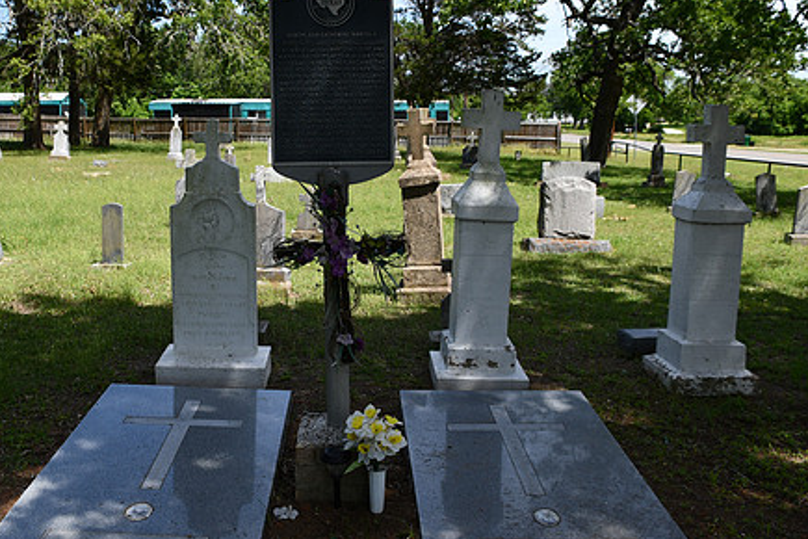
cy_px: 198
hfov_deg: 53.0
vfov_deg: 36.6
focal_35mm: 36
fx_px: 808
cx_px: 358
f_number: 8
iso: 110
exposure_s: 1/250
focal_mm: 18
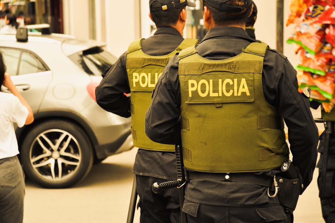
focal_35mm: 105
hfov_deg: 19.5
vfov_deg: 13.0
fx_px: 977
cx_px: 168
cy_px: 112
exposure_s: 1/800
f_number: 4
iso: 800
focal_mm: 70
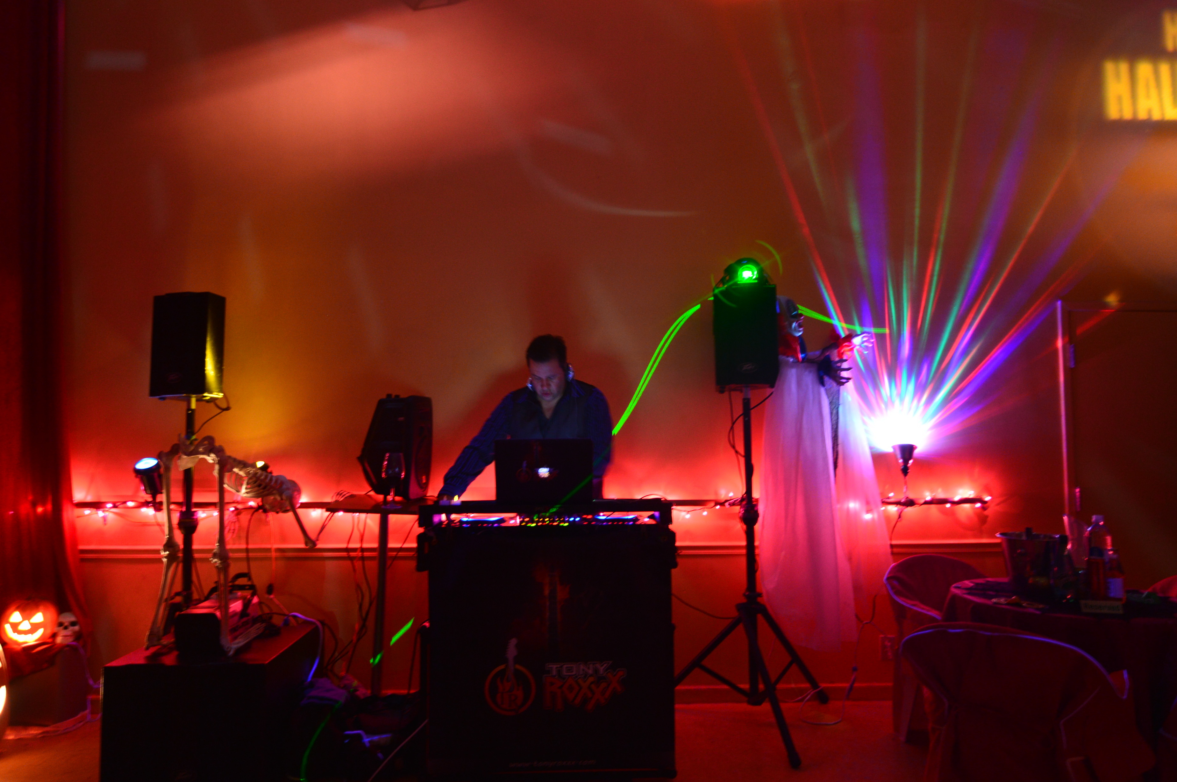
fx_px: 784
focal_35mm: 24
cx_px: 588
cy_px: 391
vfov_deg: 53.0
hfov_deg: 73.8
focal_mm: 24
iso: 1600
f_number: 2.8
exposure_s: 1/8
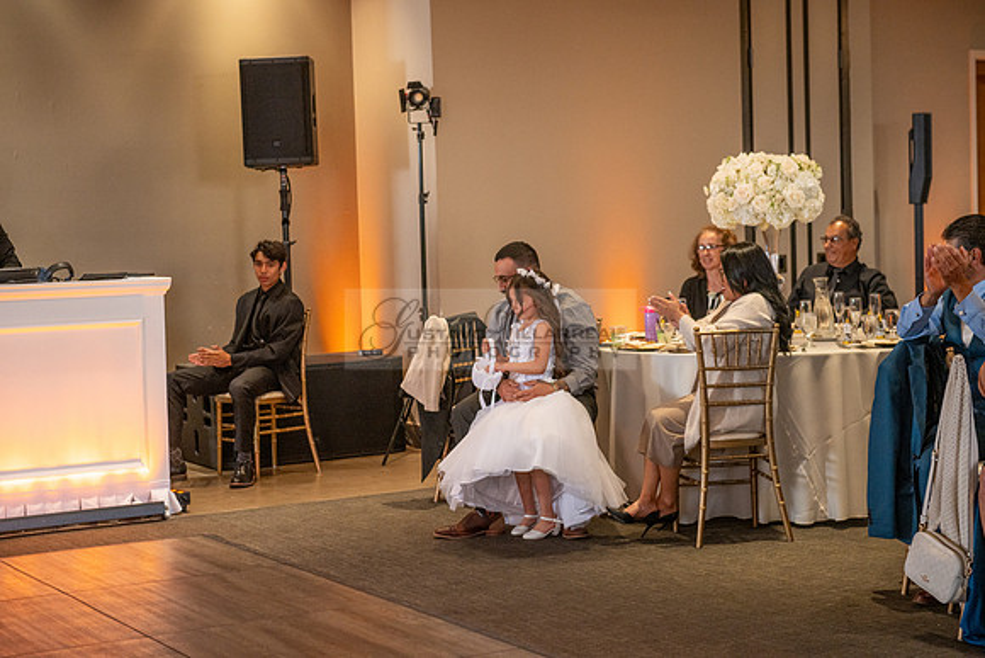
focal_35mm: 70
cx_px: 492
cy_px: 329
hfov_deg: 28.8
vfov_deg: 19.5
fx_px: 1916
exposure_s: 1/200
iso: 800
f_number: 3.5
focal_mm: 70
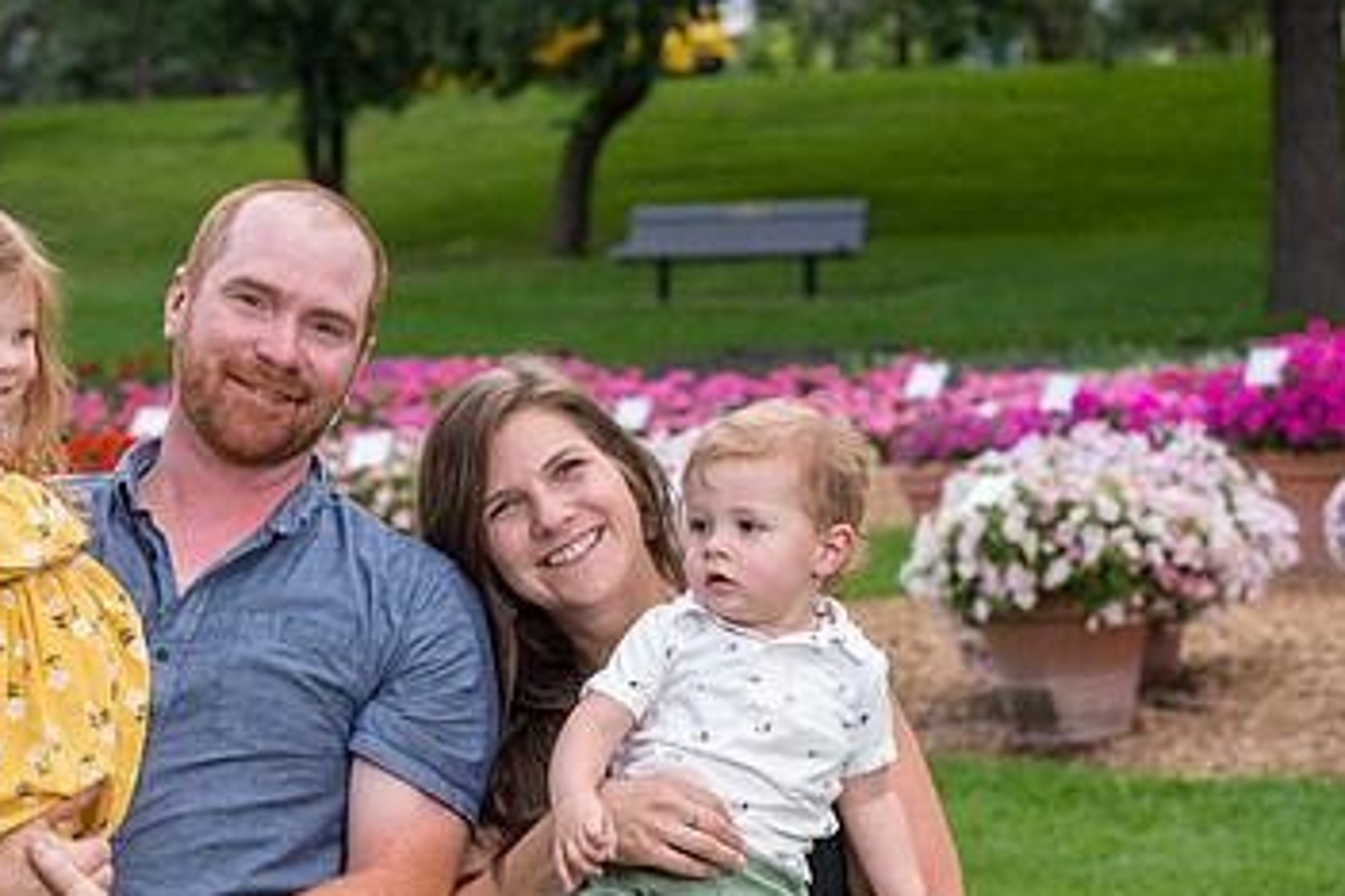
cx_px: 529
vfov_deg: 6.9
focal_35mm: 199
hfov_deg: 10.3
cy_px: 606
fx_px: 7434
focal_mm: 86
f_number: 6.3
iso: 400
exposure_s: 1/320
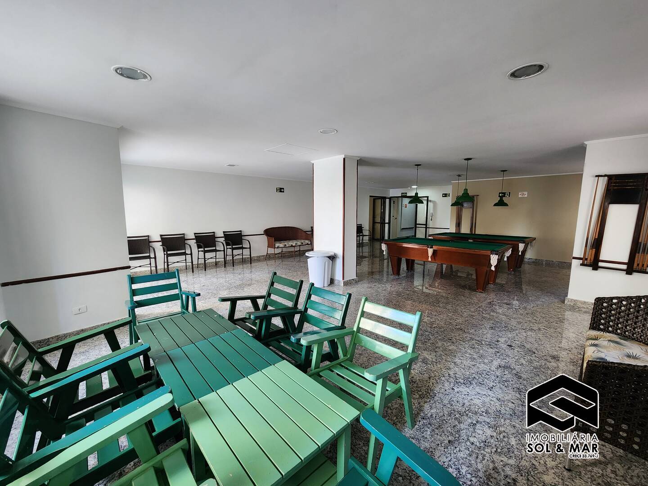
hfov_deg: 106.2
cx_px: 324
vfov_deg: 89.9
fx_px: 243
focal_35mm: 13
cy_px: 243
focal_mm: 2.2
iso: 200
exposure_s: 1/60
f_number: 2.2
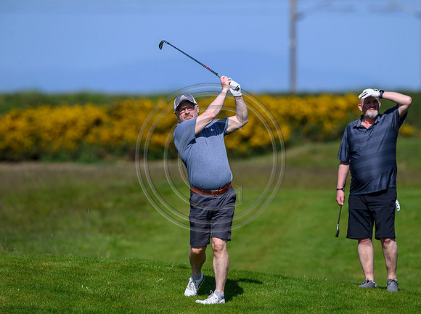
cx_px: 236
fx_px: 5242
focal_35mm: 432
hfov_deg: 4.6
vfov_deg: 3.4
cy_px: 157
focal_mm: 400
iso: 500
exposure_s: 1/5000
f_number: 4.5
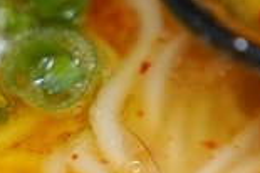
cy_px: -188
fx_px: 4199
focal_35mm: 582
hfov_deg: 3.5
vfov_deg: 2.3
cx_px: 512
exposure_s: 1/80
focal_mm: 75
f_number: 4
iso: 250
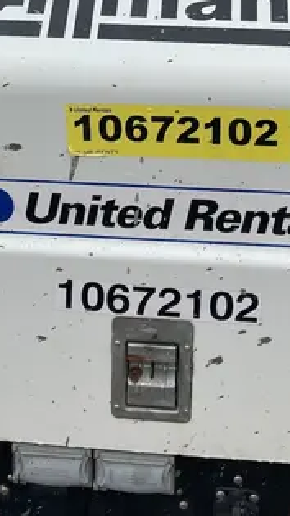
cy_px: -70
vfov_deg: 27.0
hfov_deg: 17.0
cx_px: 143
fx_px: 971
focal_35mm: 71
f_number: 1.8
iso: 20
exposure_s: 1/1104
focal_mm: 3.99
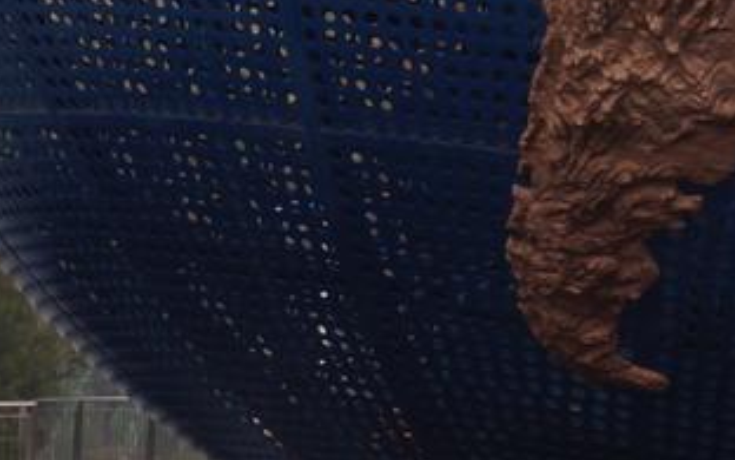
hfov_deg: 9.2
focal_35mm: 223
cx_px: 1047
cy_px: -262
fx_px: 4467
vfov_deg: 5.8
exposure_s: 1/80
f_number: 16
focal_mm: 28
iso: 200
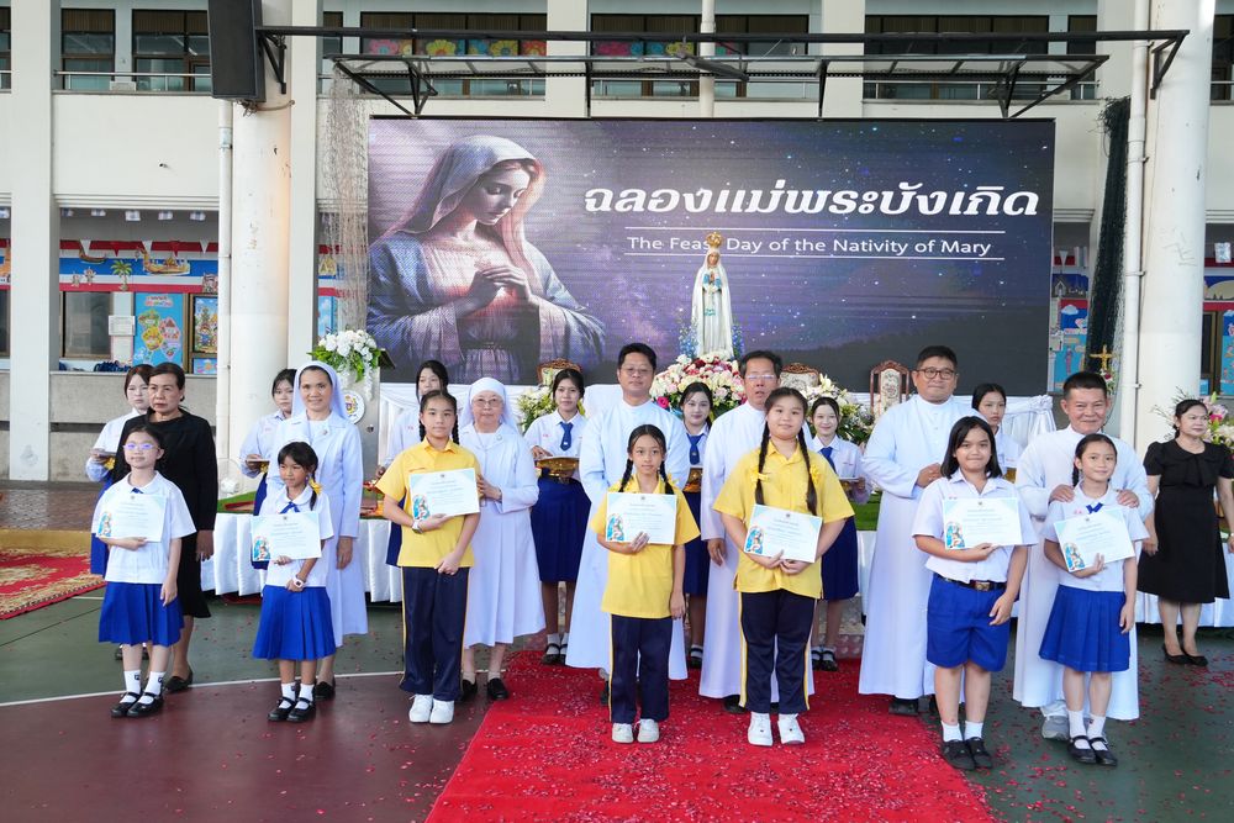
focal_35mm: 33
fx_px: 1131
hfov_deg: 57.2
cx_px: 617
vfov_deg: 40.0
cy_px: 412
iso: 1250
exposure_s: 1/200
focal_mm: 22
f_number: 5.6
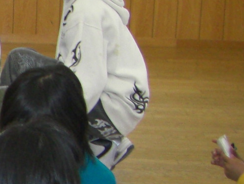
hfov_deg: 11.3
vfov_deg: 9.2
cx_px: -220
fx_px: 1136
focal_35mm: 161
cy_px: 143
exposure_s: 1/60
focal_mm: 6.3
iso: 200
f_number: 3.4
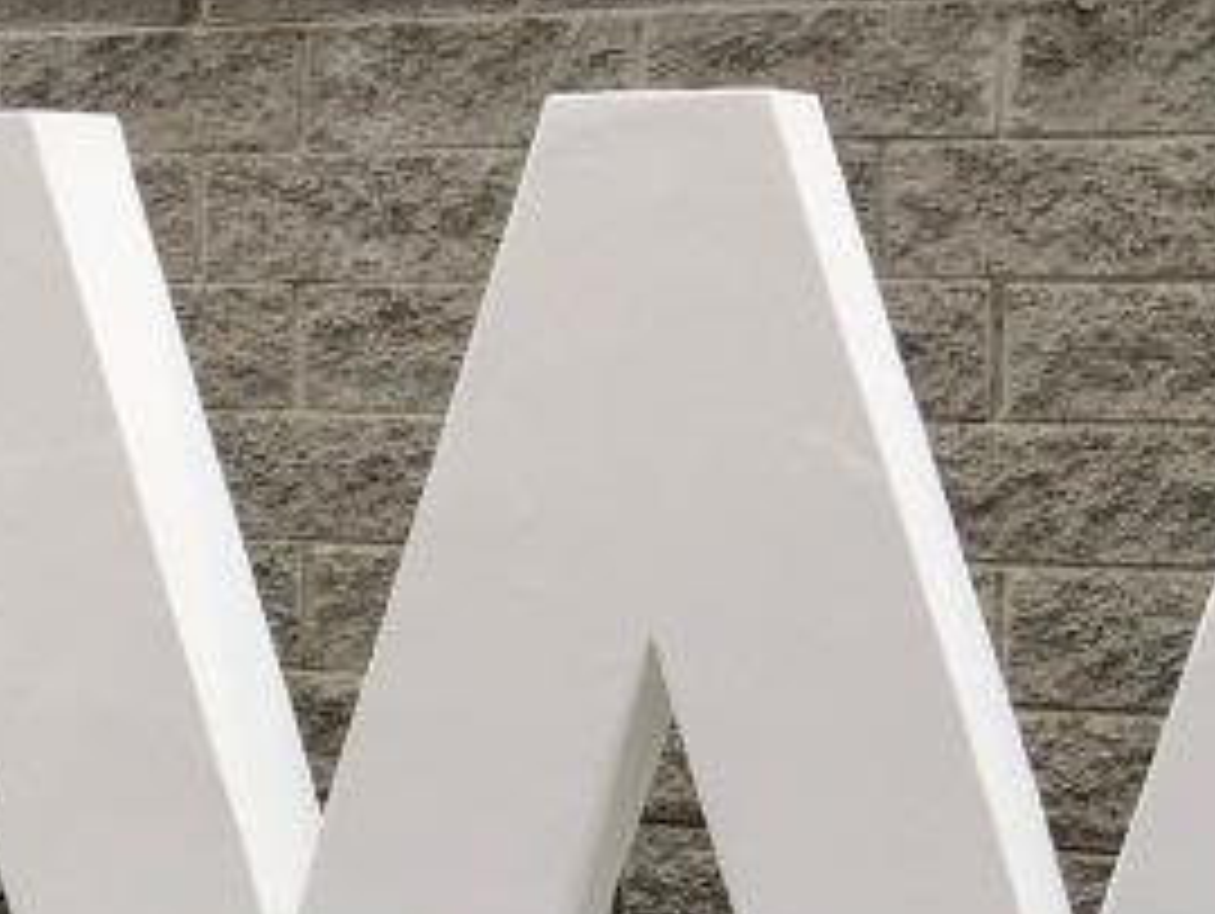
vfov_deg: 14.0
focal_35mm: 106
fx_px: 3724
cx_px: -464
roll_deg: +0.5
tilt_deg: -2.8
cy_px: 473
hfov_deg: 17.2
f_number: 1.8
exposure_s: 1/1043
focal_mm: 3.99
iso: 20
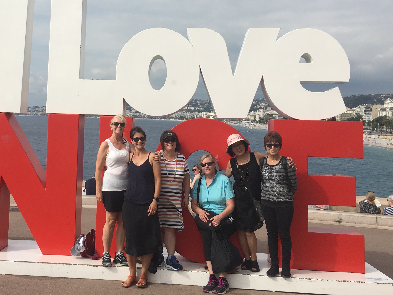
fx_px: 511
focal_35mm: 45
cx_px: 124
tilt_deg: +2.7
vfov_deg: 31.8
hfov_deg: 41.4
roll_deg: -0.6
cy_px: 91
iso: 25
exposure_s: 1/2747
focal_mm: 4.15
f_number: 2.2
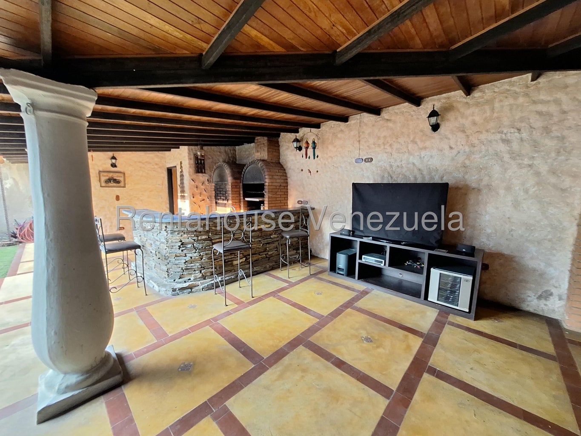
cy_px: 218
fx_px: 218
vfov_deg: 89.9
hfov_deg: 106.2
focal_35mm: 13
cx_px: 290
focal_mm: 1.74
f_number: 2.2
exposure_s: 1/40
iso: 200
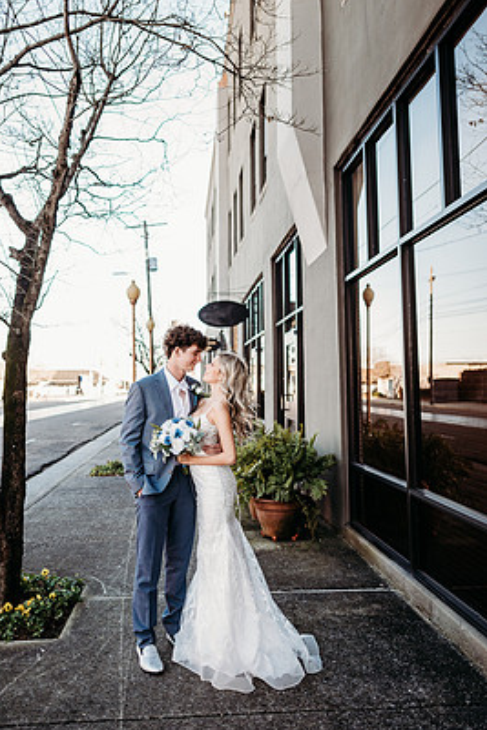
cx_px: 217
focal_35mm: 27
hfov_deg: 47.9
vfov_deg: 67.2
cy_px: 334
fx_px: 547
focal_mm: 24
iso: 160
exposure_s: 1/320
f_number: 2
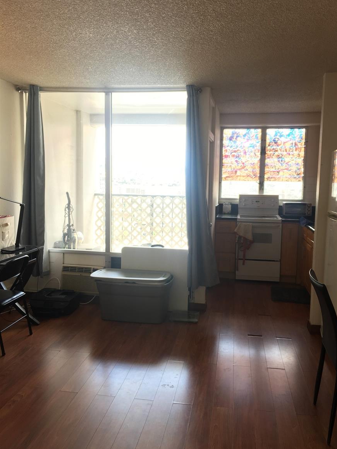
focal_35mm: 30
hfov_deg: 46.8
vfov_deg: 60.0
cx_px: 174
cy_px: 226
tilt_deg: -5.1
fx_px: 389
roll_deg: -0.7
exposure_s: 1/30
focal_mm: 4.15
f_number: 2.2
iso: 25
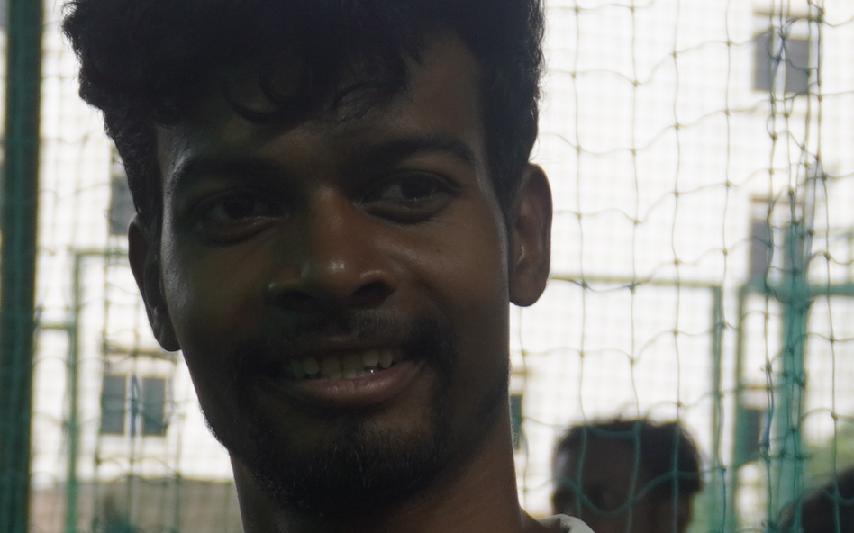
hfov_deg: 9.5
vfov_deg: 5.9
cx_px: -148
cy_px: 700
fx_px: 5096
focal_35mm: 219
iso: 160
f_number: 4.5
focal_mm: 32
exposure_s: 1/60
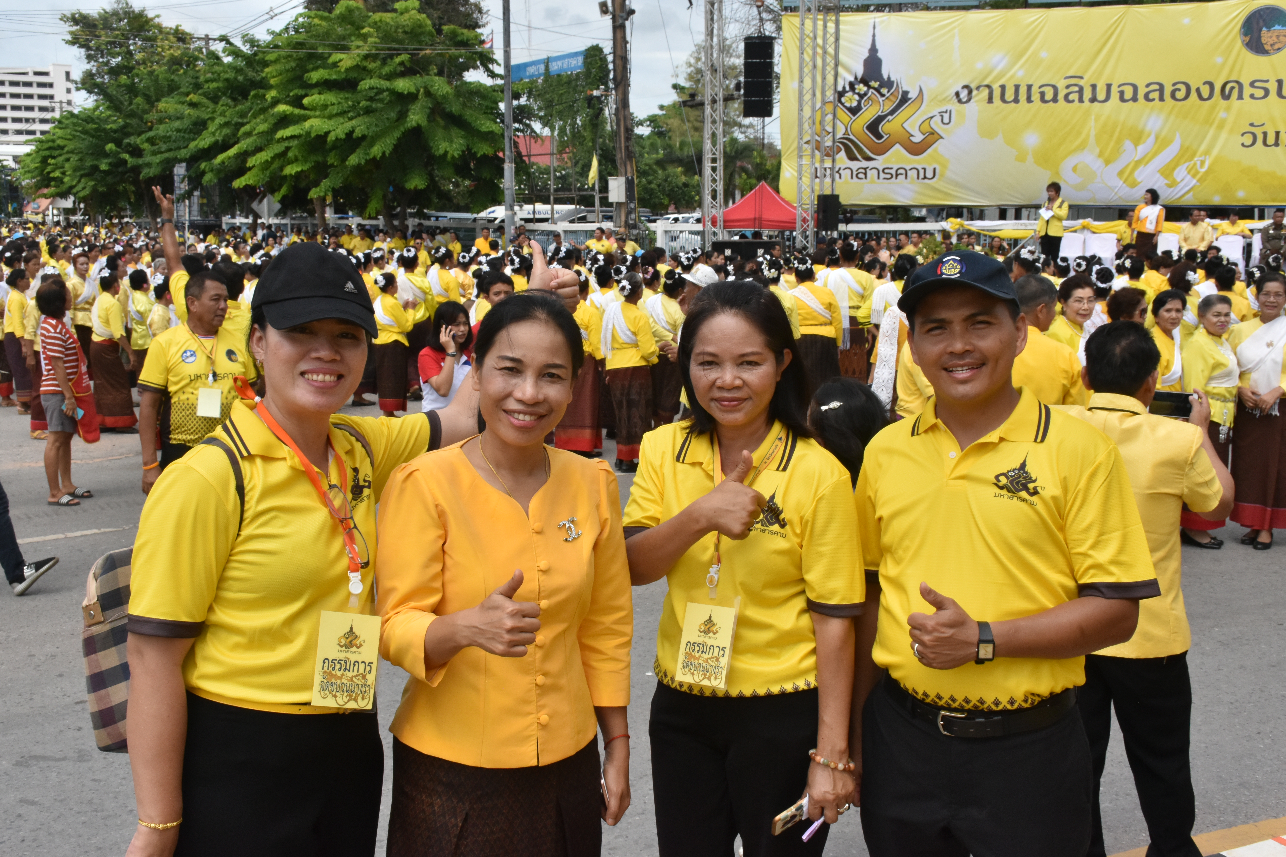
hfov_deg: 49.6
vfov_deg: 34.2
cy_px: 428
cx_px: 643
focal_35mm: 39
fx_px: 1393
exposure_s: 1/1000
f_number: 16
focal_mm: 26
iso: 800
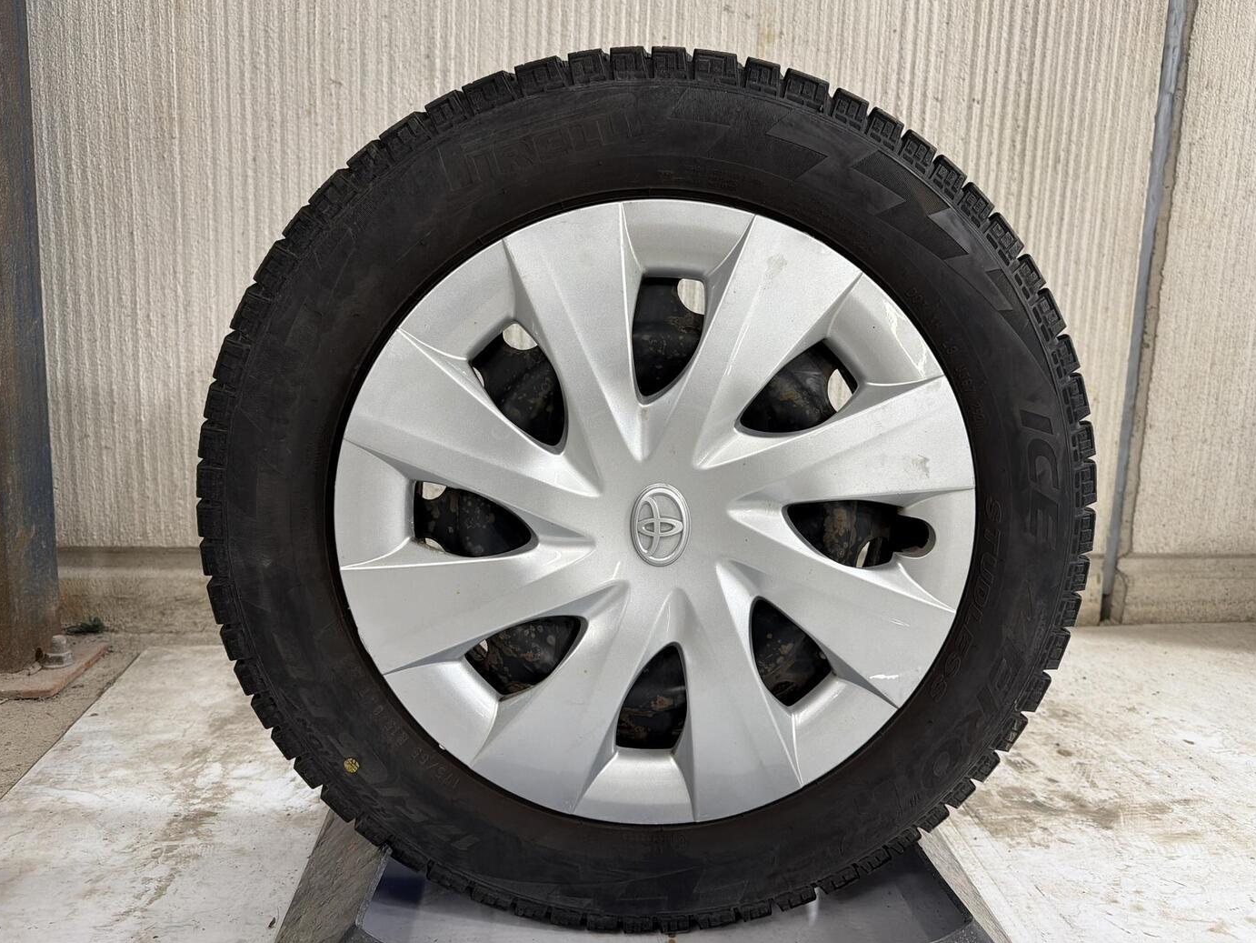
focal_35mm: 25
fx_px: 907
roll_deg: -2.7
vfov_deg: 54.9
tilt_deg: -9.4
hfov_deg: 69.4
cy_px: 460
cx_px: 649
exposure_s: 1/100
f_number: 1.78
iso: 125
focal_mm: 6.76
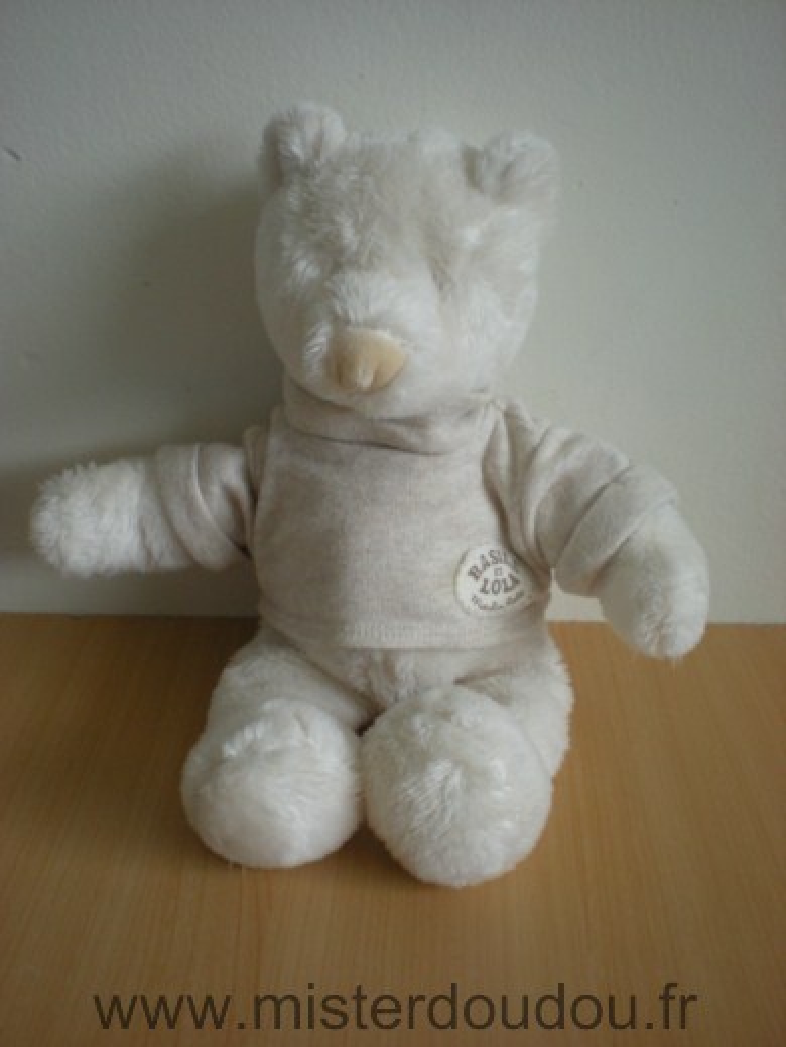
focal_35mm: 38
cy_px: 524
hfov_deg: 37.7
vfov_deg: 49.0
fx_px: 1150
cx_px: 393
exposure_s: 1/16.2
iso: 200
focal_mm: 6.3
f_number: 3.1
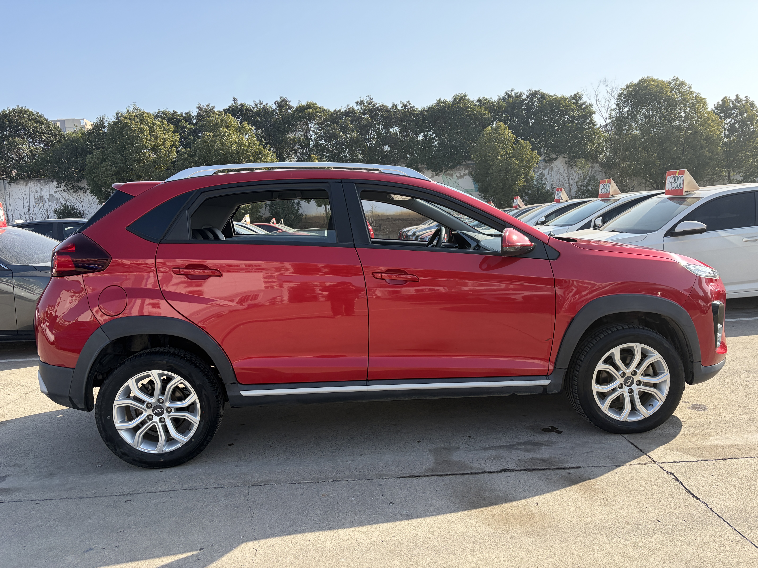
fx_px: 569
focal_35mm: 26
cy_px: 284
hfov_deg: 67.3
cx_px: 379
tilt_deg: -4.6
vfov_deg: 53.1
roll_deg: +2.6
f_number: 1.6
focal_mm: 5.96
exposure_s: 1/1587
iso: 64
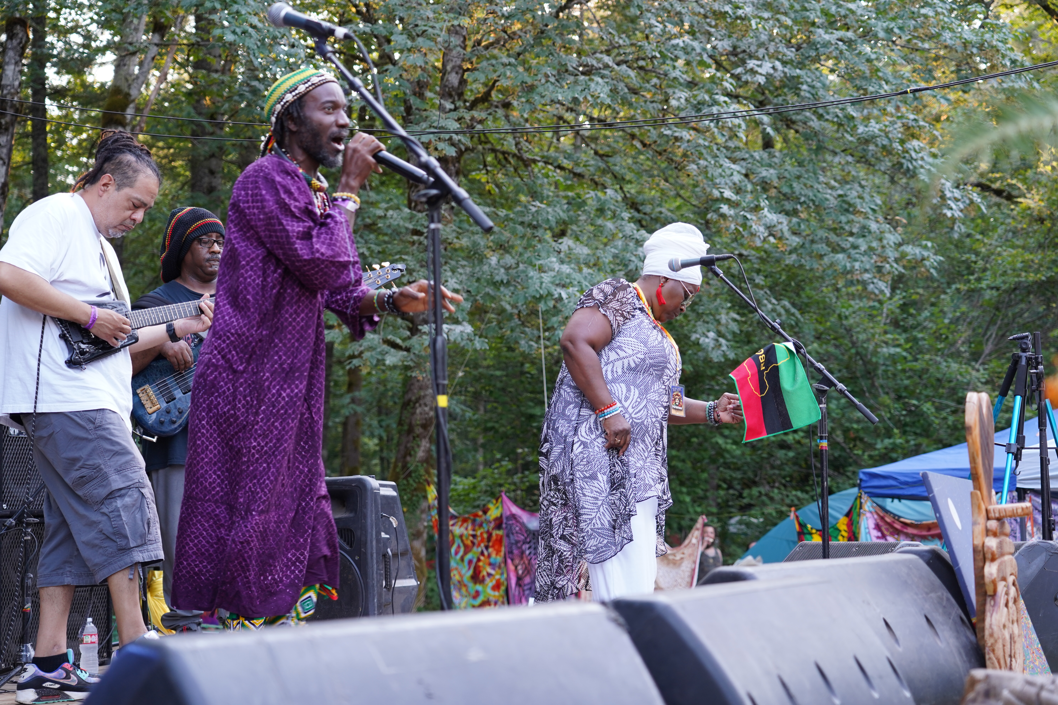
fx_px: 1734
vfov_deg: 23.0
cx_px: 529
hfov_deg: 33.9
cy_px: 352
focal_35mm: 59
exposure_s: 1/160
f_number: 4
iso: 500
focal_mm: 59
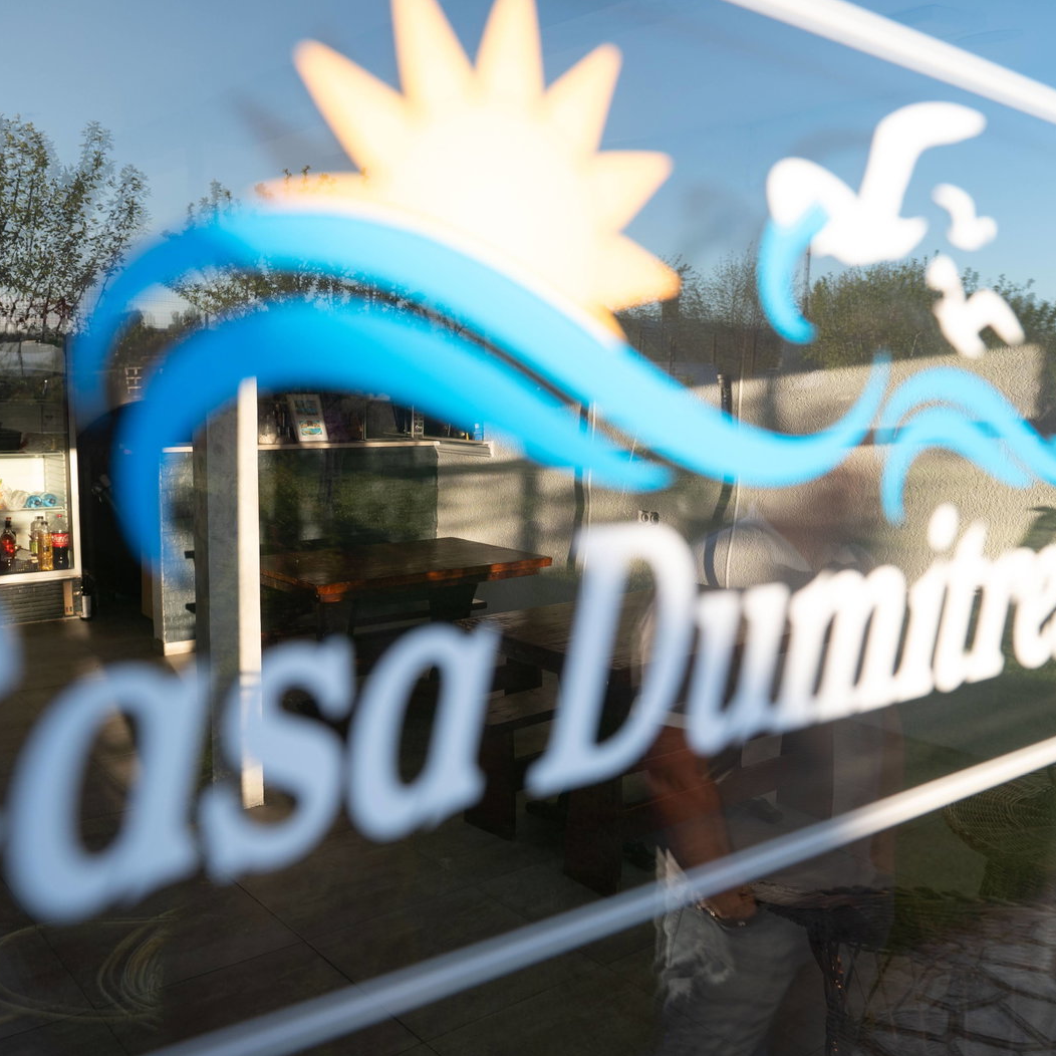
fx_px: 1070
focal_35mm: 31
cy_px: 525
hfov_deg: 52.5
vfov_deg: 52.5
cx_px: 485
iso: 250
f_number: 4
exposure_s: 1/500
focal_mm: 24
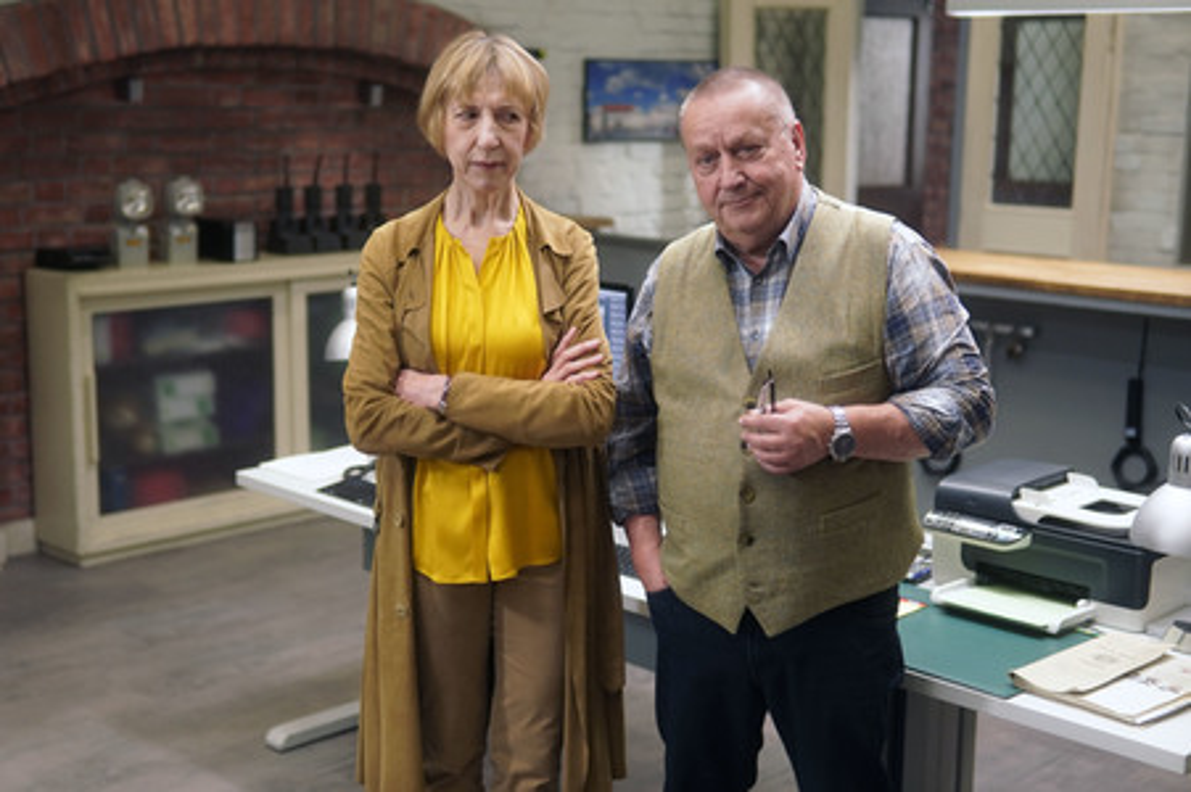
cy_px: 396
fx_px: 1488
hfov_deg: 43.6
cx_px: 596
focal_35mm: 45
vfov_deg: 29.8
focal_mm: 30
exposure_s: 1/250
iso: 400
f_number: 1.4
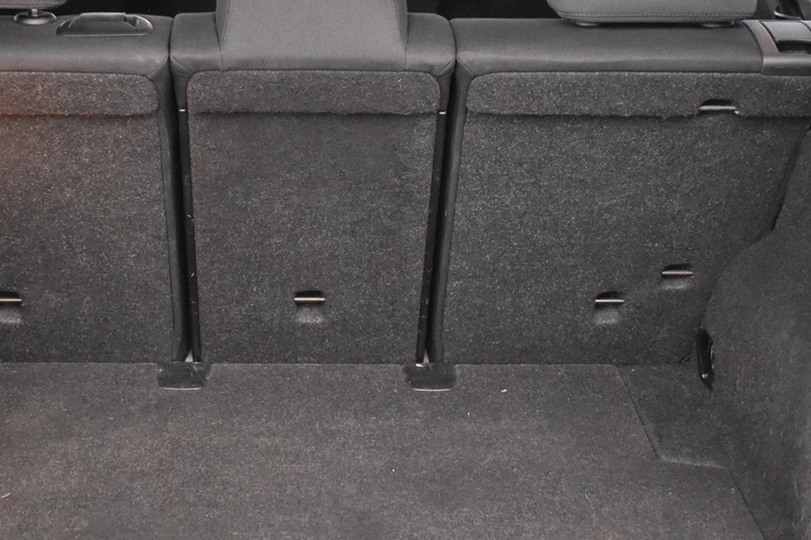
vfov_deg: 17.3
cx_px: 288
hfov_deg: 25.6
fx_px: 1780
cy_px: 225
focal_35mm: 79
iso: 3200
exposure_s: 1/20
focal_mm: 24
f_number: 3.8
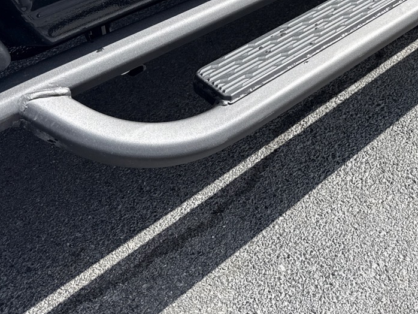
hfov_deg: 33.3
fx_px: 664
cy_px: -20
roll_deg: +1.0
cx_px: 369
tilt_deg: -24.0
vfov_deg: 24.9
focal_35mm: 55
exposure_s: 1/2110
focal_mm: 6.76
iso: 80
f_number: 1.78
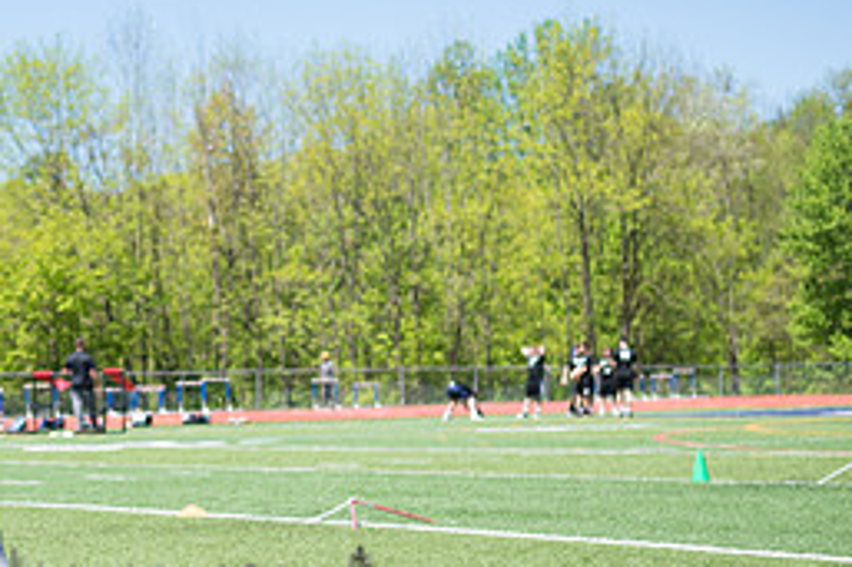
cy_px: 303
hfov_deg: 25.0
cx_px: 109
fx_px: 1868
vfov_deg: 17.3
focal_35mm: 79
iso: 125
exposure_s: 1/1600
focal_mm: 35
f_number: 3.2
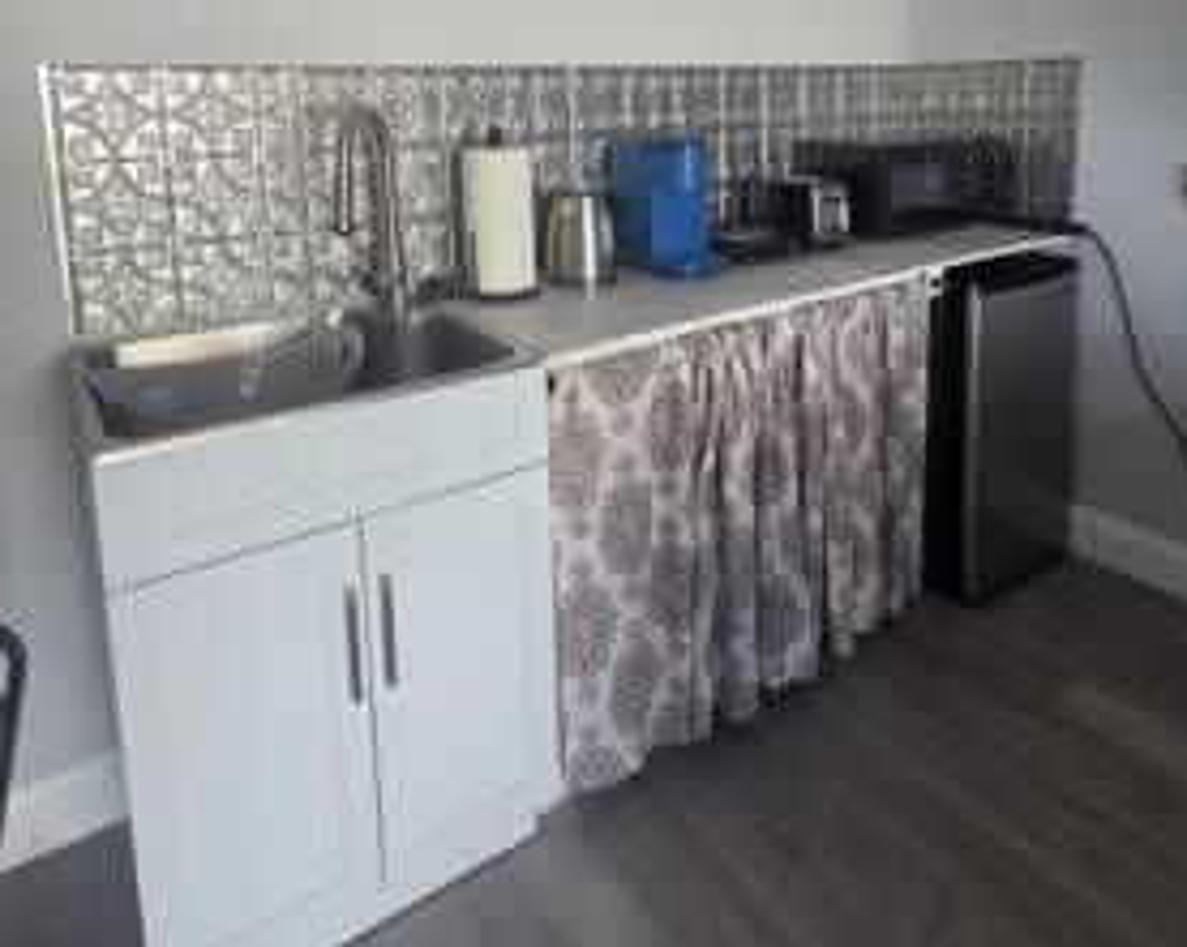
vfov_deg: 59.0
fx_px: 772
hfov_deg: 75.1
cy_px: 214
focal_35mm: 22
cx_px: 617
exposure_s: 1/120
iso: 320
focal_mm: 2.2
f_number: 2.2
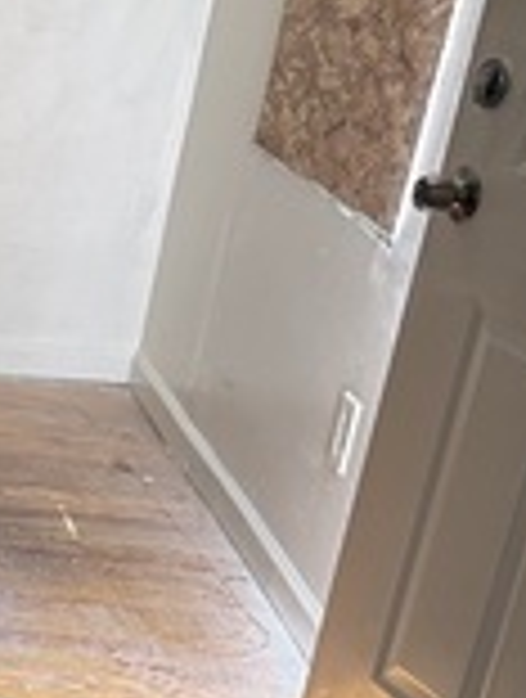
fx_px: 2078
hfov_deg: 12.4
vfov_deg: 18.7
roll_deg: -4.5
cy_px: 633
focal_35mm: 103
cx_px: -584
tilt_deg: -24.1
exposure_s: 1/115
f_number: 1.78
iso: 200
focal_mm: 6.76
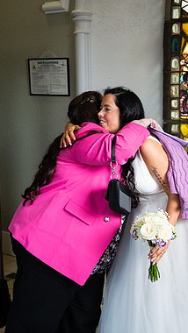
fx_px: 496
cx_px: 121
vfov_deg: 37.2
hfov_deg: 21.4
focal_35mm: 56
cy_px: 165
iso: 640
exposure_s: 1/160
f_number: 3.5
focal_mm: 35
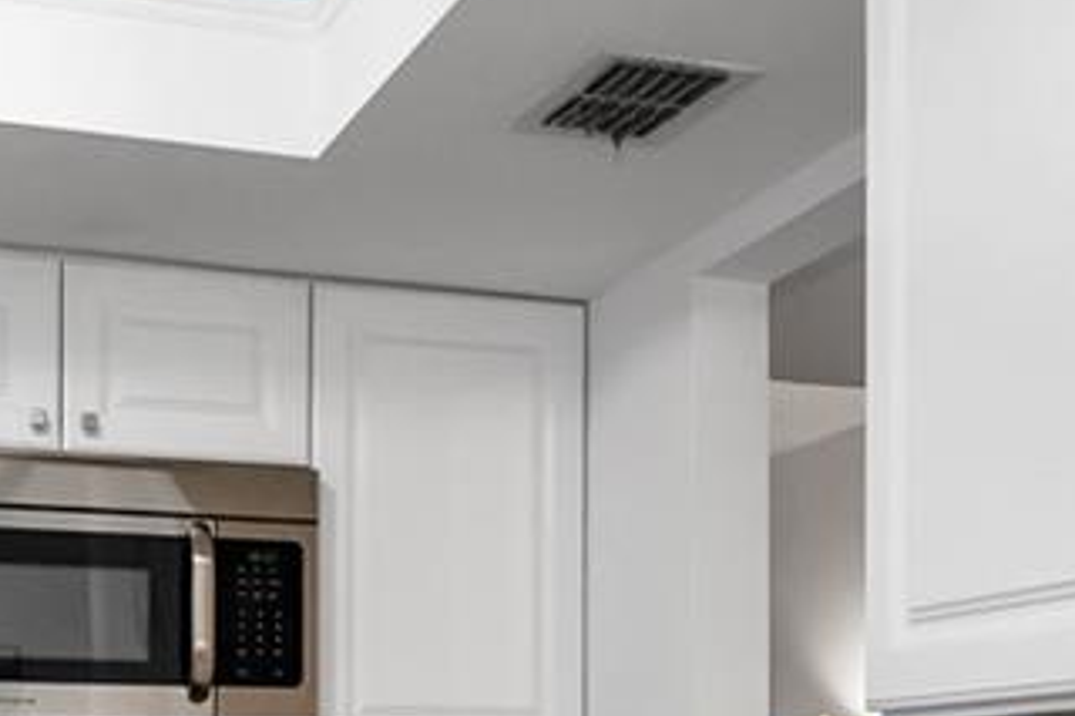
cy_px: 1034
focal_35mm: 70
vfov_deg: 17.7
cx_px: 605
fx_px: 2089
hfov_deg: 28.8
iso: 250
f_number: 5
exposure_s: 1/60
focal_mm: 14
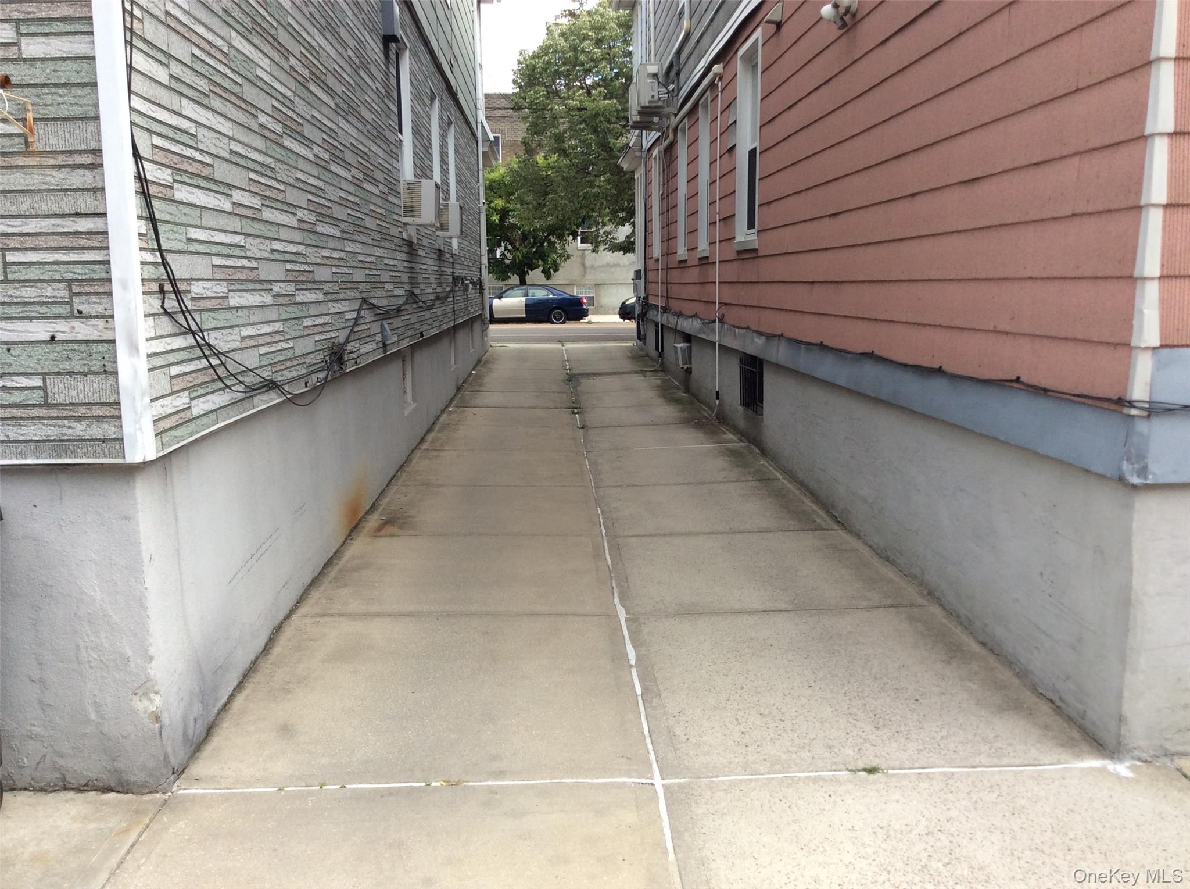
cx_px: 595
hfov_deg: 56.9
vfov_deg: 44.0
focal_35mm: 32
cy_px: 444
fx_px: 1098
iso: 32
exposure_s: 1/450
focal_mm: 3.3
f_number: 2.4
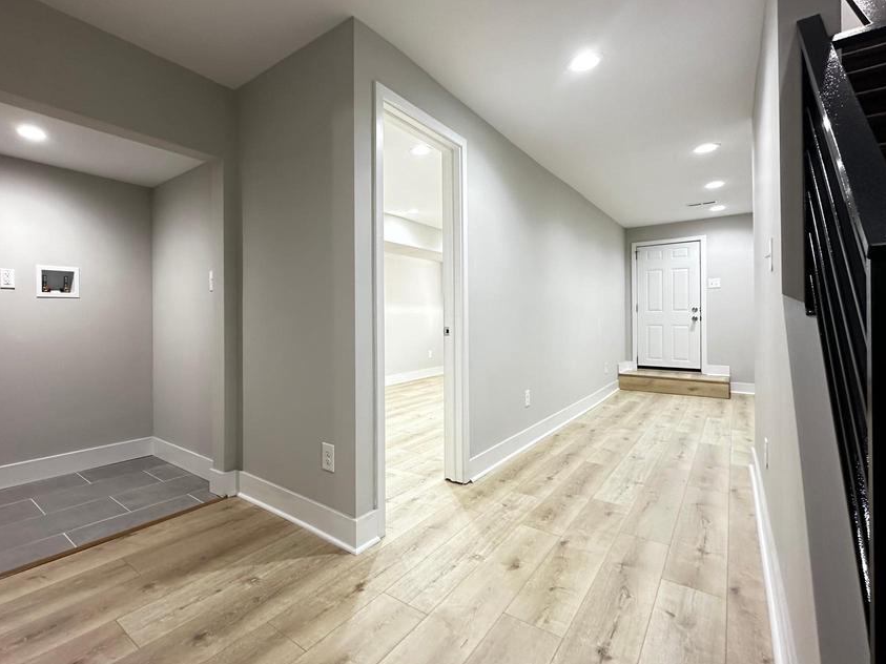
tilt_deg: +0.7
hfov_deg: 90.2
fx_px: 435
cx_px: 368
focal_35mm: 17
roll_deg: -0.2
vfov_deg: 74.7
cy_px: 318
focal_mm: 2.22
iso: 250
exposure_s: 1/60
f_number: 2.2
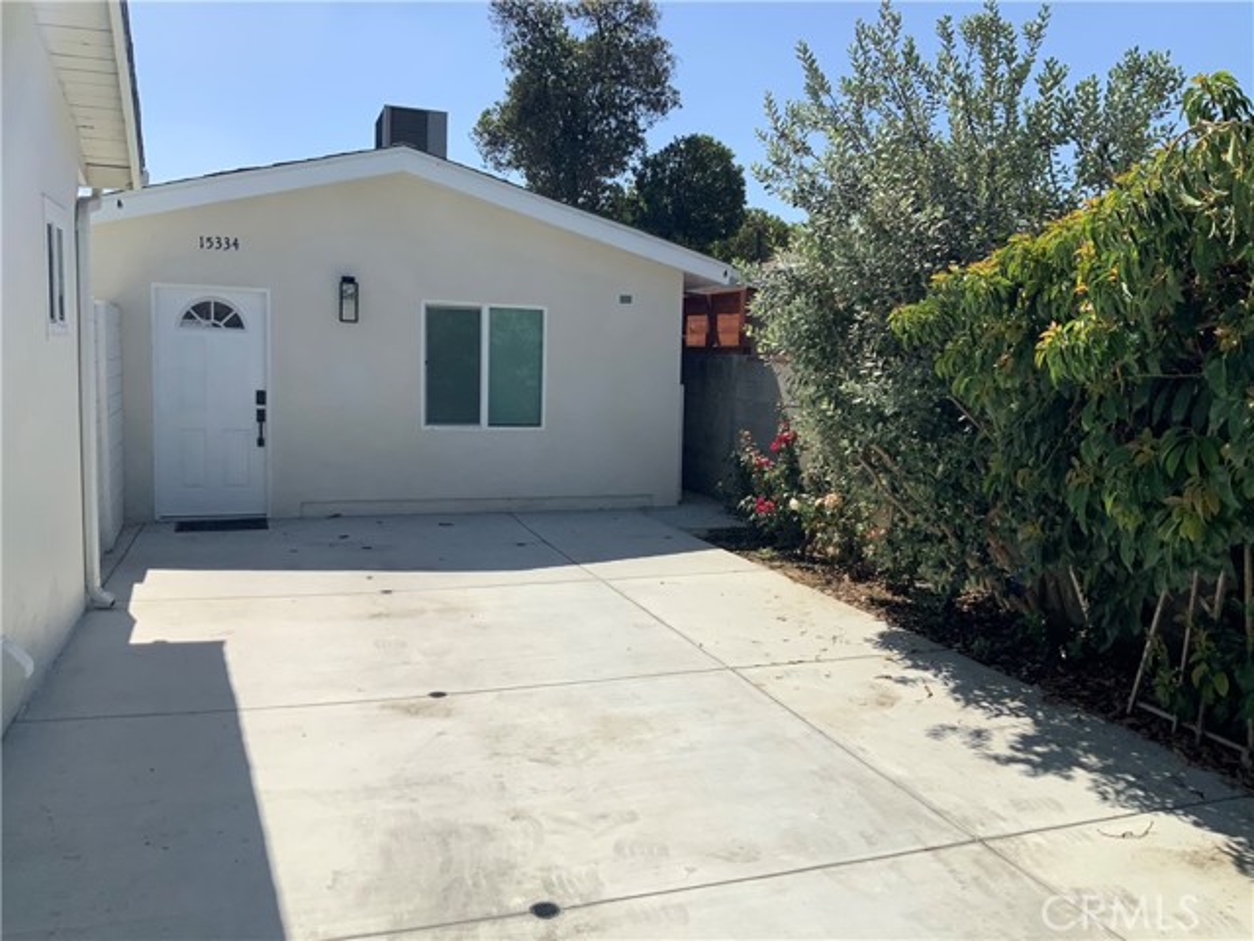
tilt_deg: -6.7
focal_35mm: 29
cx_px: 627
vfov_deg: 48.2
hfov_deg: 61.7
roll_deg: -0.6
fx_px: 1051
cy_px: 470
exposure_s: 1/3322
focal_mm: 3
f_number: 1.8
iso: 20
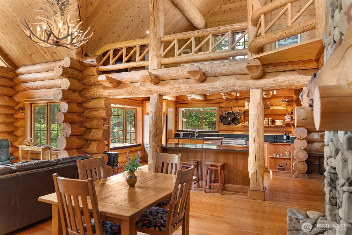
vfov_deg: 53.2
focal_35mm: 24
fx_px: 235
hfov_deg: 73.7
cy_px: 118
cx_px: 176
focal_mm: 24
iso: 400
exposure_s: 1/15
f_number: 3.2
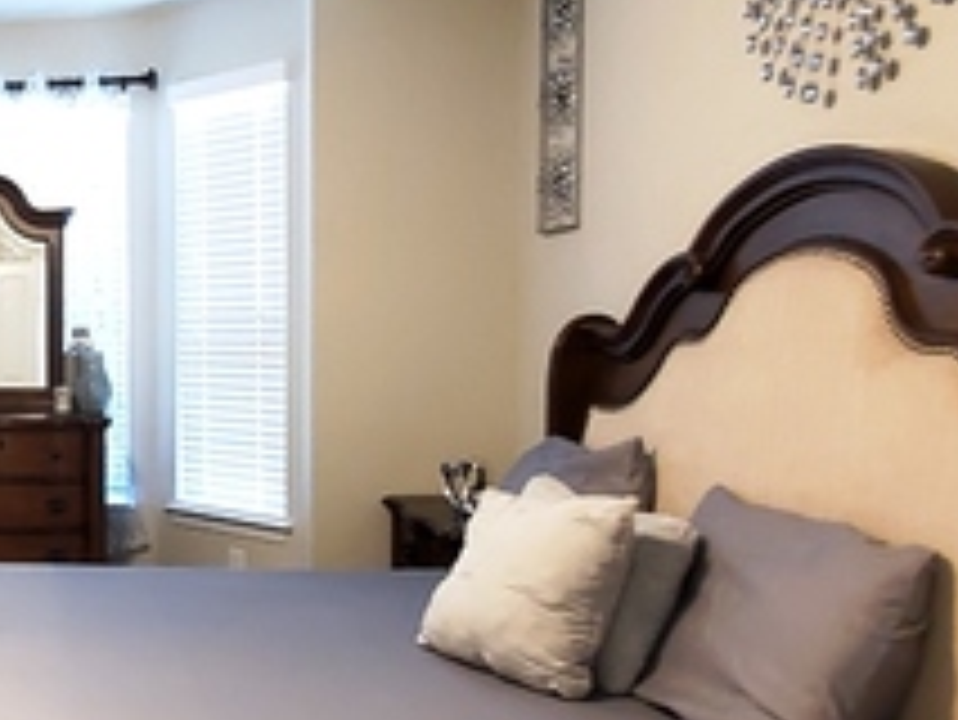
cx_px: -45
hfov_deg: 40.5
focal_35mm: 39
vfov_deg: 36.9
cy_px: 364
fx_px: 1080
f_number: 2.2
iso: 250
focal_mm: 1.8
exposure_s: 1/15
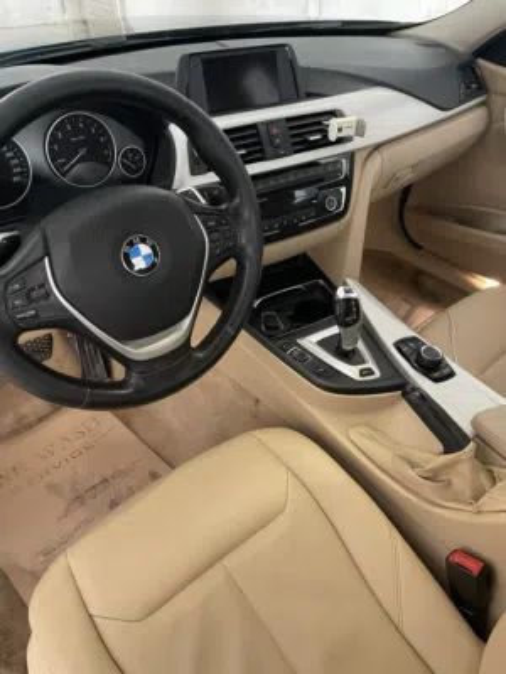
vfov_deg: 67.3
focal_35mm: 26
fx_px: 507
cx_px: 253
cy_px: 337
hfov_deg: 53.1
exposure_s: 1/34
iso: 500
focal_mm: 4.2
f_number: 1.6
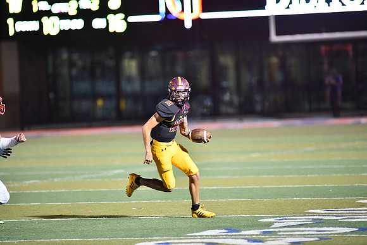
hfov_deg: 6.9
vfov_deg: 4.6
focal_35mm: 300
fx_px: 3059
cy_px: 122
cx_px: 184
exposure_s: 1/1000
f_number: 2.8
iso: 6400
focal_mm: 300
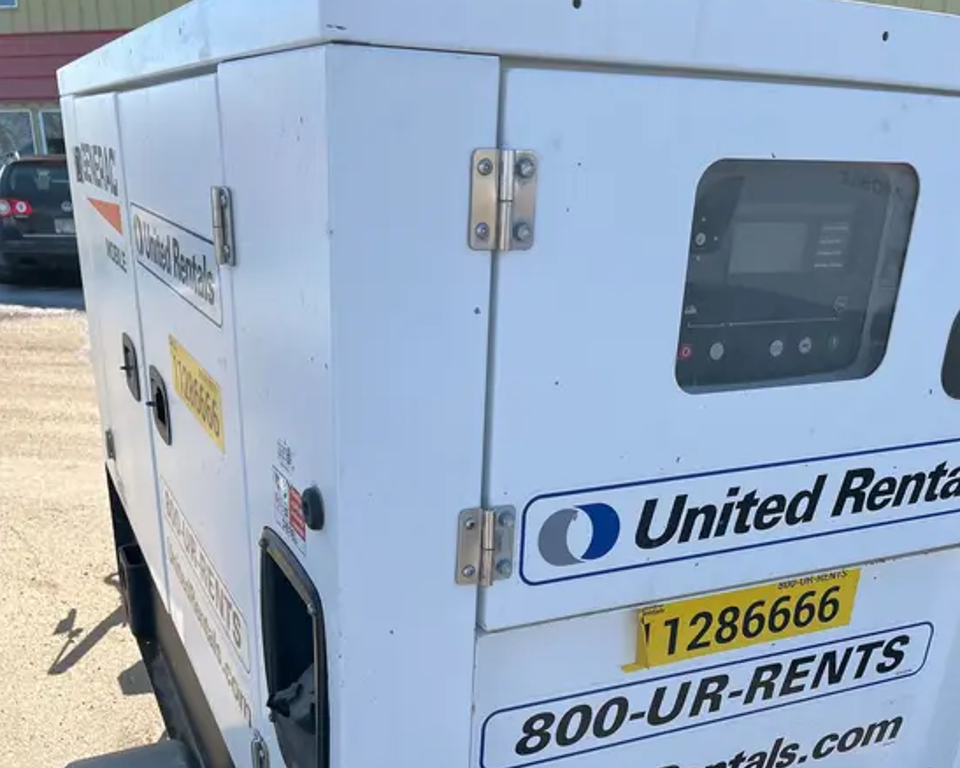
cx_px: 479
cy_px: 590
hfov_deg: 52.8
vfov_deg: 41.9
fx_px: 966
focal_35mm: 34
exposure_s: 1/1802
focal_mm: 5.1
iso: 50
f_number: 1.6
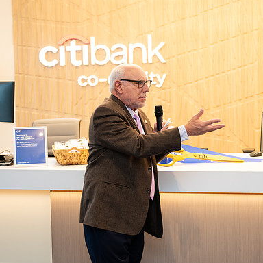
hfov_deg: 24.0
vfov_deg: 24.0
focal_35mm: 72
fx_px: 619
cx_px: 150
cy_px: 120
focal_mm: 51
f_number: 3.2
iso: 400
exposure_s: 1/125
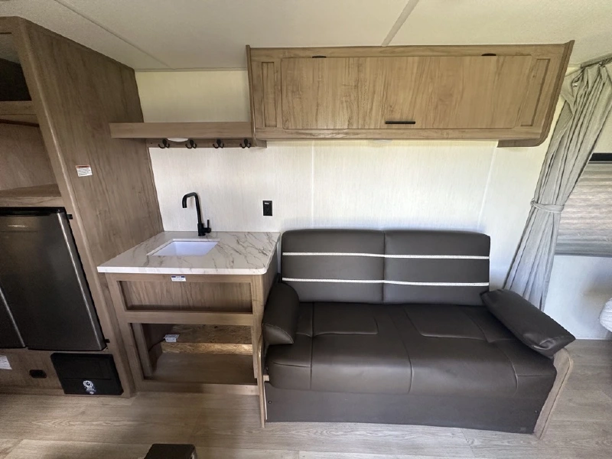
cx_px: 306
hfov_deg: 102.1
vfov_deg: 85.7
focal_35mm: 14
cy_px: 230
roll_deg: +2.1
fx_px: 248
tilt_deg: -18.4
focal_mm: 2.22
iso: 160
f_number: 2.2
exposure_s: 1/99
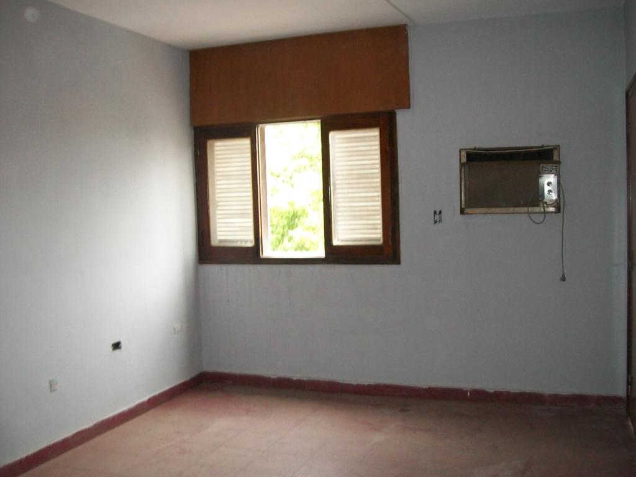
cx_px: 318
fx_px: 661
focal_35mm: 36
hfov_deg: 51.4
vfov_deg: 39.7
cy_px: 238
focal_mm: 6
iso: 160
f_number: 2.7
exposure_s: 1/30
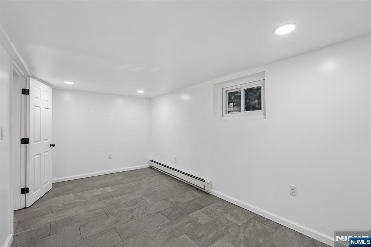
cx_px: 186
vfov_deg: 72.0
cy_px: 124
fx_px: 170
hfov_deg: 95.0
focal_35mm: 16
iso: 400
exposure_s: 1/20
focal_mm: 16.5
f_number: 9
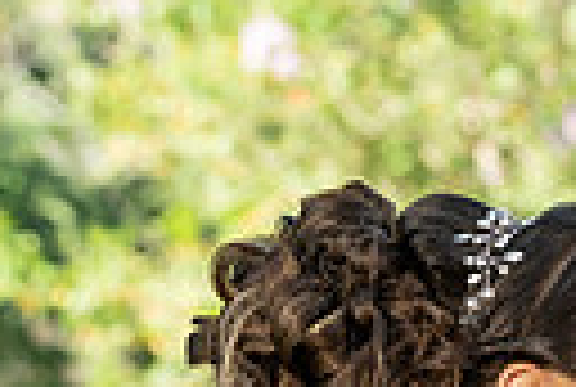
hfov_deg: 8.1
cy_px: 758
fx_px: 3913
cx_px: 1004
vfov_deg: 5.5
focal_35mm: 244
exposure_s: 1/500
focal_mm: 54
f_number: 4
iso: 500
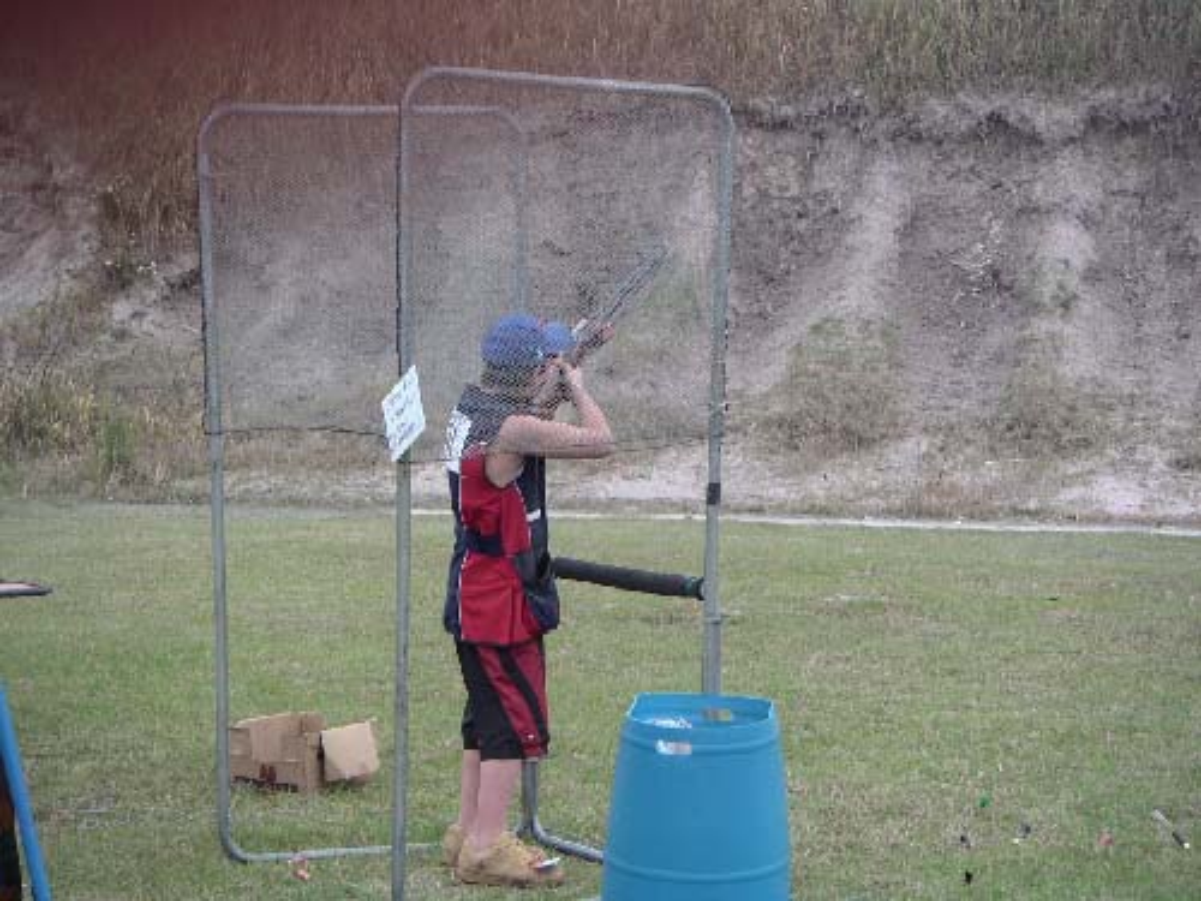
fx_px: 2706
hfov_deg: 25.0
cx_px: 600
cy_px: 450
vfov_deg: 18.9
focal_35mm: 78
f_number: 3.2
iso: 50
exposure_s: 1/190
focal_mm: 12.1
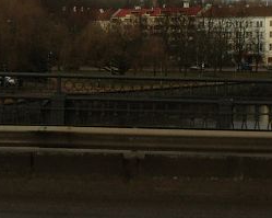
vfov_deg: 12.7
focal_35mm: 119
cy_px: -23
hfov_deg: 16.1
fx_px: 958
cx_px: 92
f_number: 4.8
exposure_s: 1/400
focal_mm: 5.8
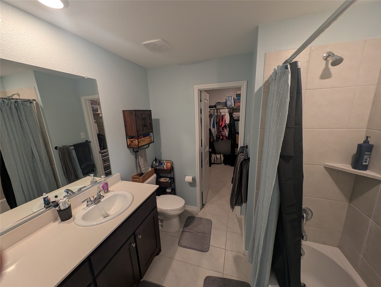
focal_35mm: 12
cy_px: 144
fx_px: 132
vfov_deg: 94.6
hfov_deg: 110.5
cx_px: 190
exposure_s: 1/60
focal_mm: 2.23
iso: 81
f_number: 1.95
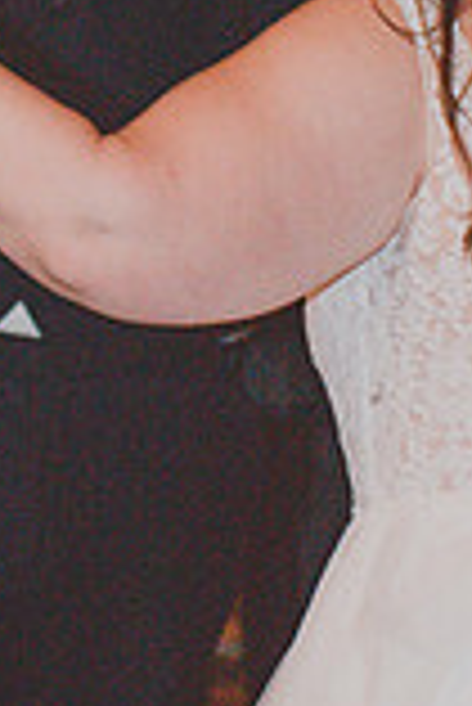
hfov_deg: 4.6
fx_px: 5906
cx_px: 211
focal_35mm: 301
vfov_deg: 6.8
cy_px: 94
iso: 6400
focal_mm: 70
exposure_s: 1/60
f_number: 4.5
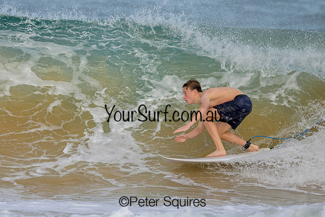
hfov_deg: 2.1
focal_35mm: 961
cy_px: 104
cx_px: 130
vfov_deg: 1.4
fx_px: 8681
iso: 560
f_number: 6.3
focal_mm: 800
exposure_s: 1/2000
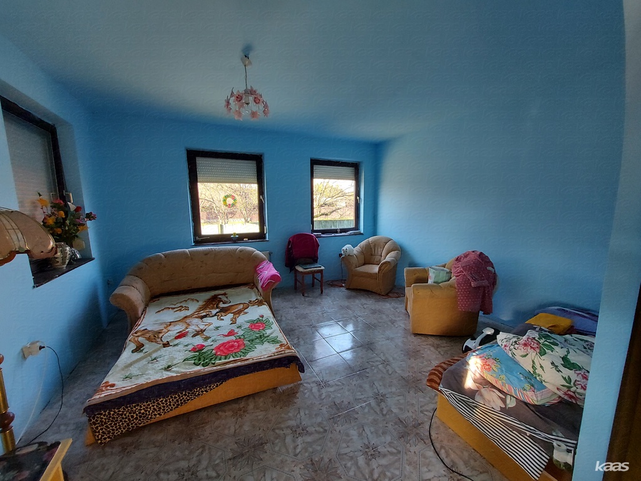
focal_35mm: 13
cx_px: 320
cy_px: 240
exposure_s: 1/50
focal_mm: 1.74
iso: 125
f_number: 2.2
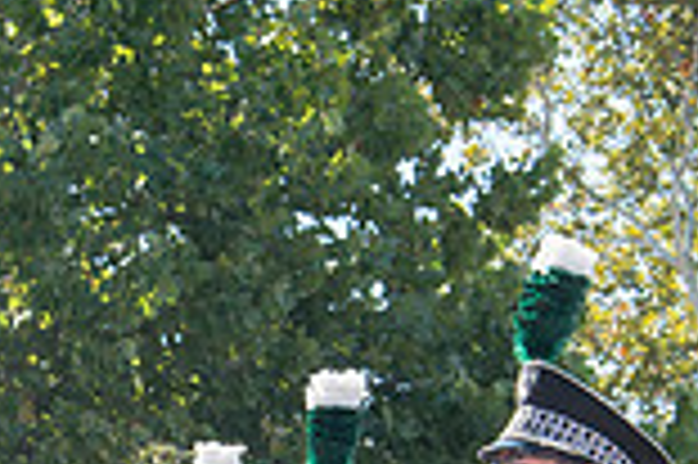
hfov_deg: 12.3
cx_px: -18
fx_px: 3196
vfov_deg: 8.1
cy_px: 768
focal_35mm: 165
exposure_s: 1/125
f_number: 9
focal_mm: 44
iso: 125
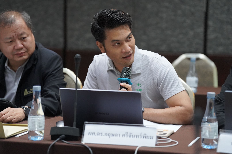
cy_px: 77
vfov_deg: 10.5
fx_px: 844
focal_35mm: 131
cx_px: 116
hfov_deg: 15.6
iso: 10000
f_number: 3.2
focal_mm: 131
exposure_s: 1/400
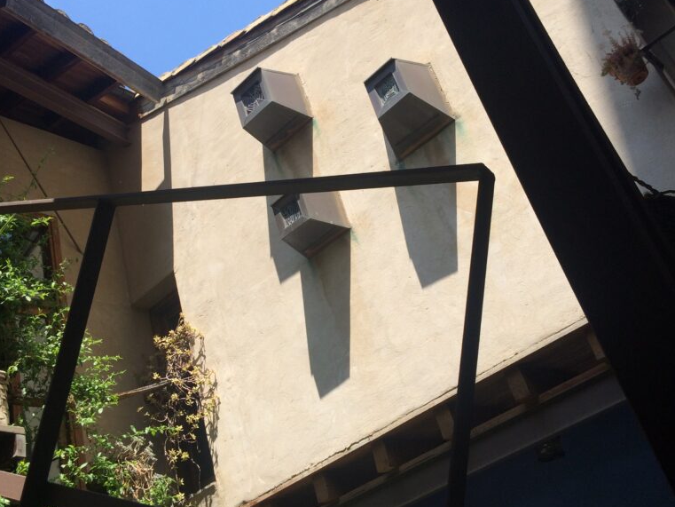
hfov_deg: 47.9
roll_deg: +20.5
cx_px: 335
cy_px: 242
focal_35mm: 39
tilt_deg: +30.6
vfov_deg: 36.8
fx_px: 761
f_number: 2.2
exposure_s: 1/1172
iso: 32
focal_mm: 4.15
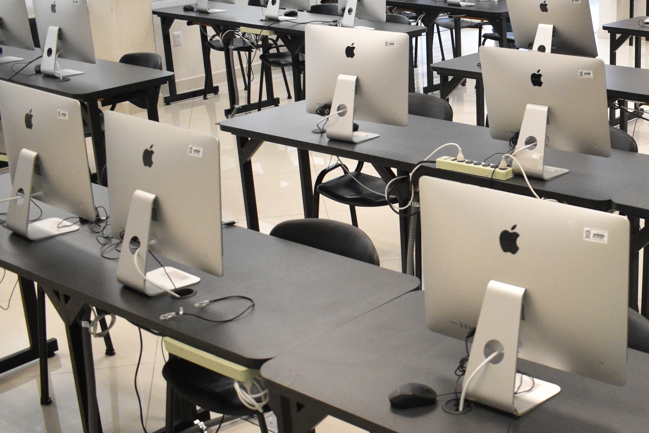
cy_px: 200
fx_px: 992
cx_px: 594
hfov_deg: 34.1
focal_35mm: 55
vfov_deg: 24.6
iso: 1600
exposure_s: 1/250
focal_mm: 18
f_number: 3.5
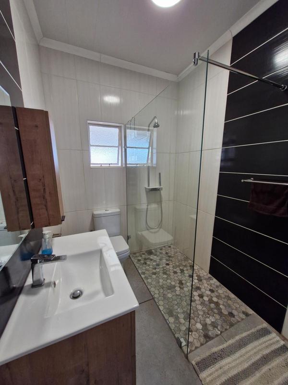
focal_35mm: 13
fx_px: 144
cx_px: 144
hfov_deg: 89.9
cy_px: 192
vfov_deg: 106.2
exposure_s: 1/50
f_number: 2.2
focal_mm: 1.74
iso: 200
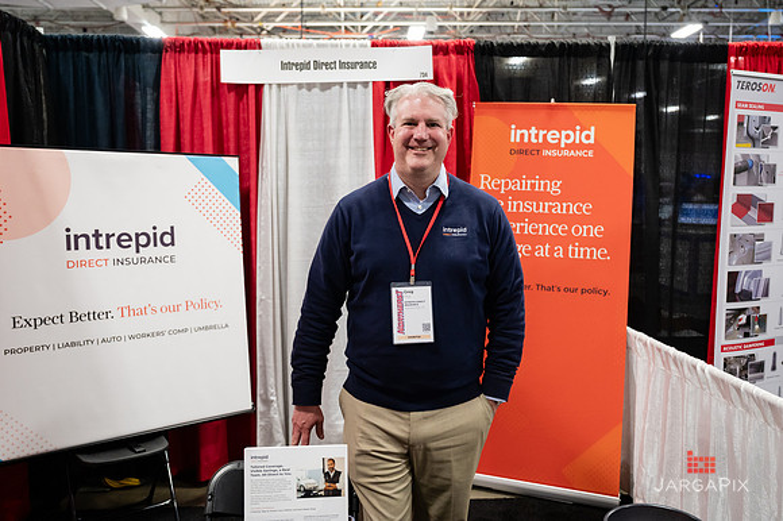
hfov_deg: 61.6
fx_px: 657
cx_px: 390
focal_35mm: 30
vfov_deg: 43.3
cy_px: 248
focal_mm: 28
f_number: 3.2
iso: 3200
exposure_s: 1/200
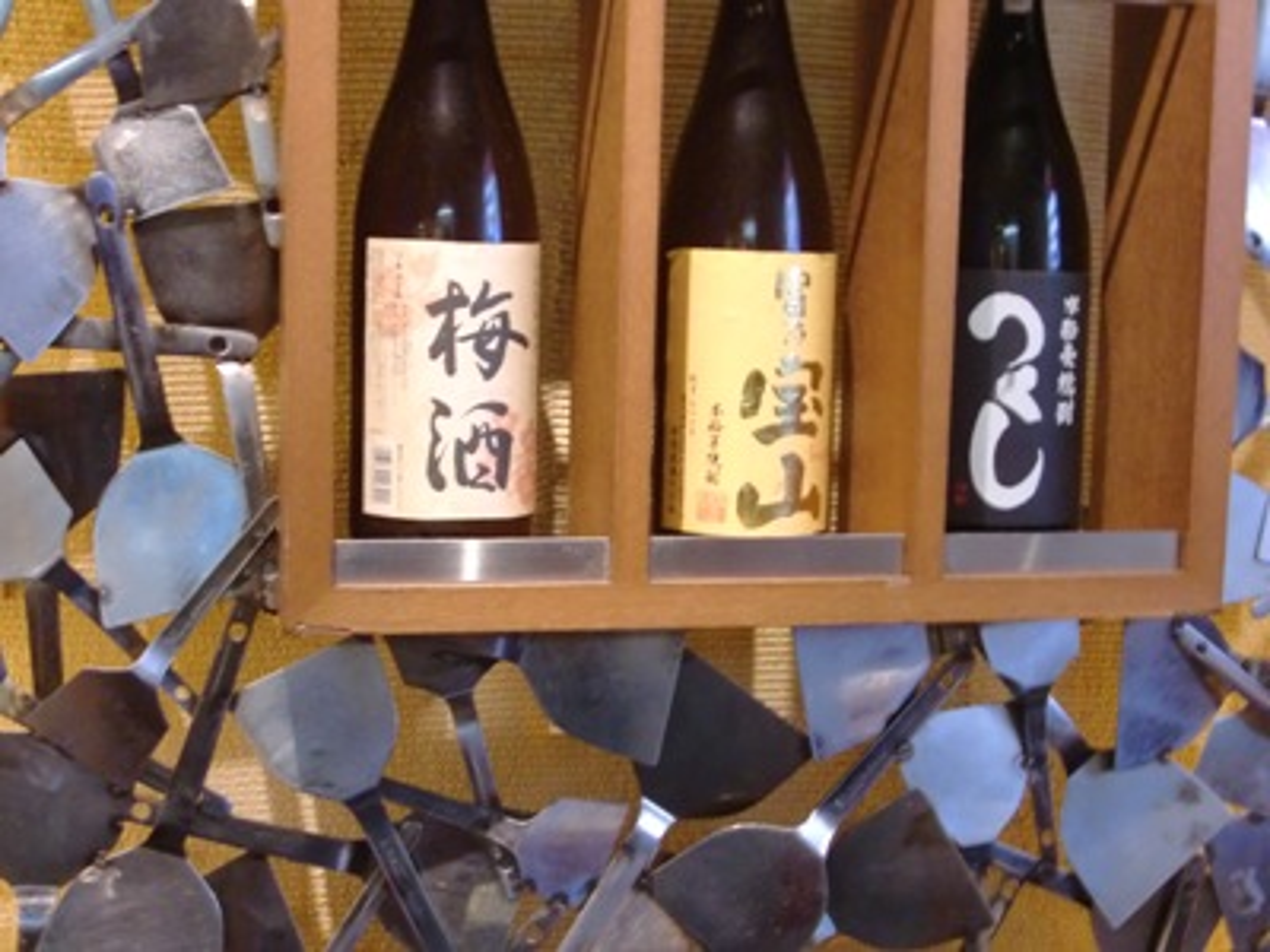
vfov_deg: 26.6
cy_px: 476
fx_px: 2018
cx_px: 635
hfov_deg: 34.9
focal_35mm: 55
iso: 400
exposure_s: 1/20
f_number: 3.6
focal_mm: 9.8
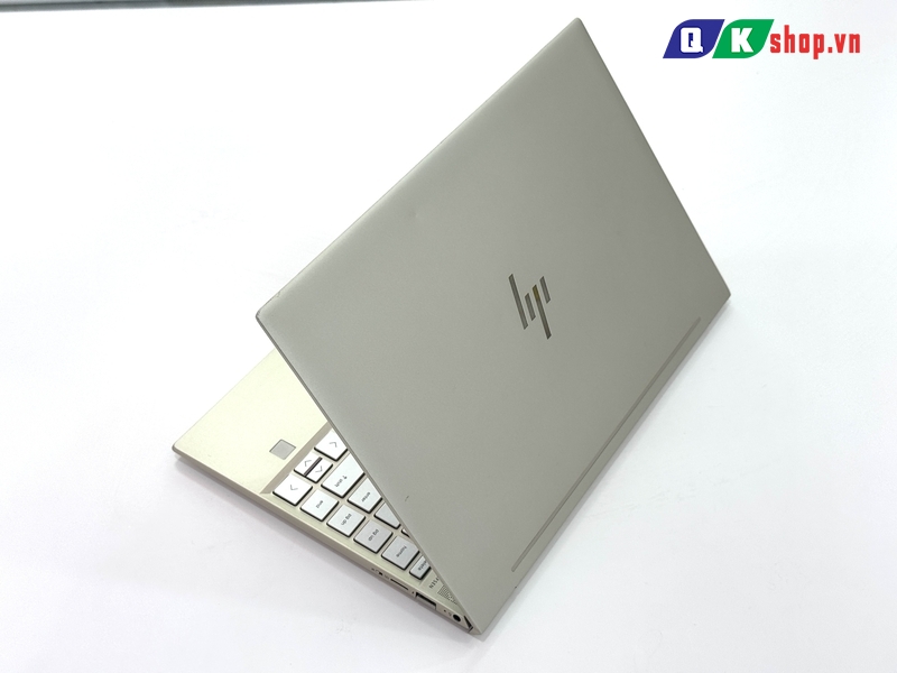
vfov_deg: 30.3
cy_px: 336
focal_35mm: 48
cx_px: 448
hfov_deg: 39.7
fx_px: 1244
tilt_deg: -46.7
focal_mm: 6.76
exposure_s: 1/174
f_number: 1.78
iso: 50
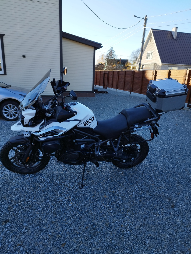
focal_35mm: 24
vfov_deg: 71.6
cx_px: 96
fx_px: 177
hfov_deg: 56.8
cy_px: 127
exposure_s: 1/306
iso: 50
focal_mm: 5.89
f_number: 1.89
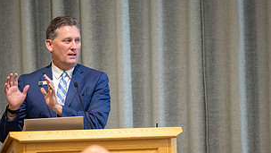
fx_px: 2515
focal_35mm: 350
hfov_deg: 6.2
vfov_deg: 3.5
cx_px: 143
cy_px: 140
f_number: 2.8
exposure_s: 1/200
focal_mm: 175
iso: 2500
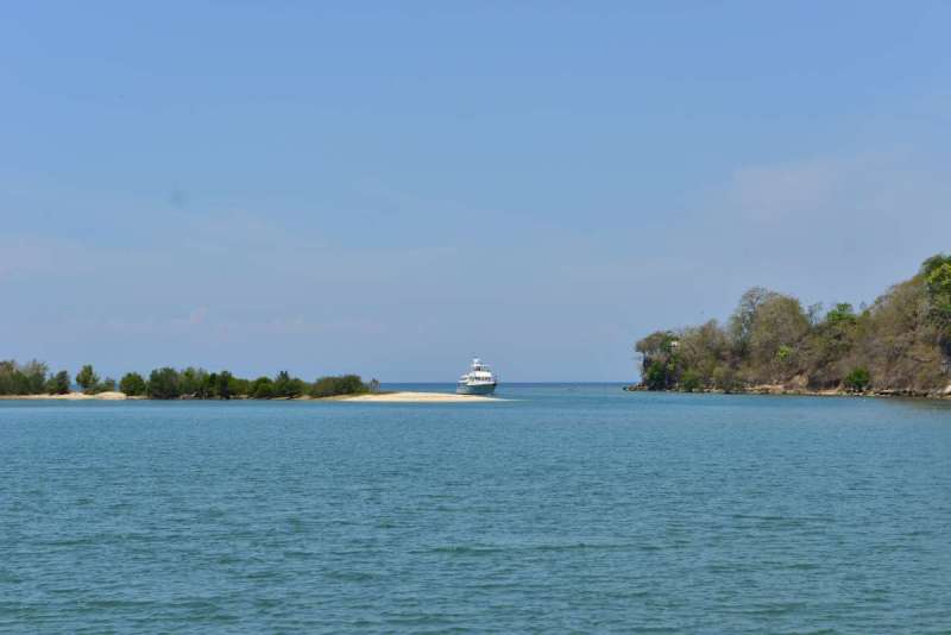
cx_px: 476
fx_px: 1850
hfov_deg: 28.8
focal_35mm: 70
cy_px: 318
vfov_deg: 19.5
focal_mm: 70
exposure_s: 1/500
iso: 250
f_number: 11
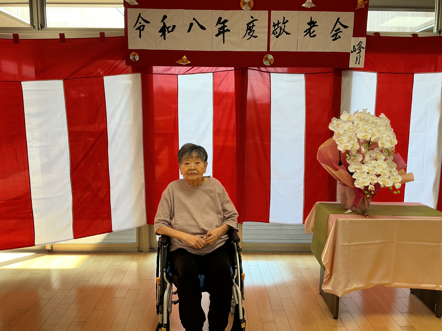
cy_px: 166
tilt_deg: -9.1
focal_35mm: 29
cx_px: 221
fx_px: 370
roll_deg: +0.4
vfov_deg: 48.2
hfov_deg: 61.7
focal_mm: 3
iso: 32
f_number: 1.8
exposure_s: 1/120
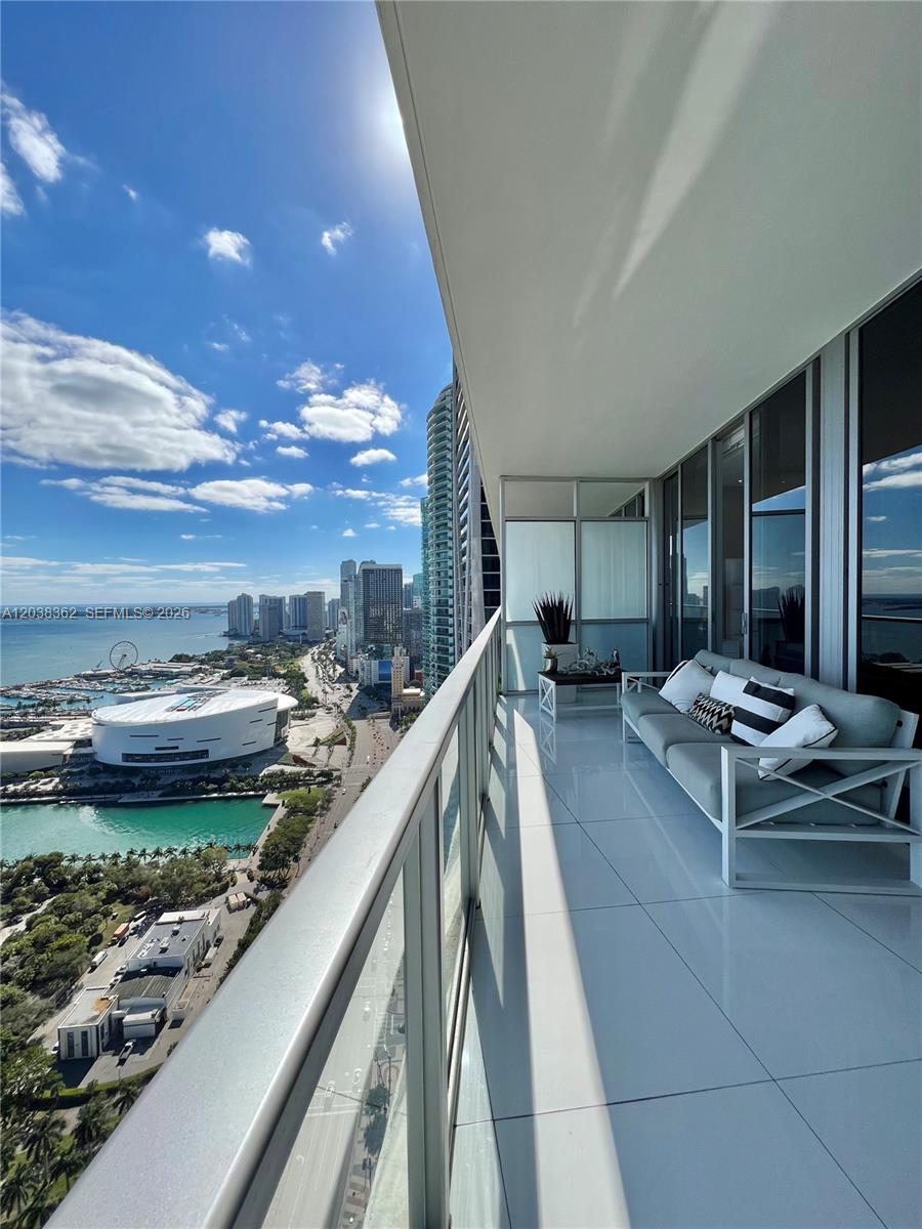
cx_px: 461
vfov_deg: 106.2
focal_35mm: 13
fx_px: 462
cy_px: 614
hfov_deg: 89.9
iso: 32
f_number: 1.8
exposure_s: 1/3040
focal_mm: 1.57
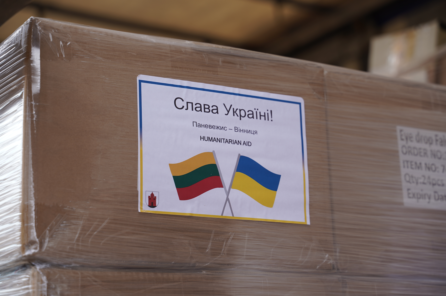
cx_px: 223
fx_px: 891
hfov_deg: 28.1
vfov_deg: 18.9
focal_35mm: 72
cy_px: 148
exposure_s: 1/160
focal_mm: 72
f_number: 4.5
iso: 100
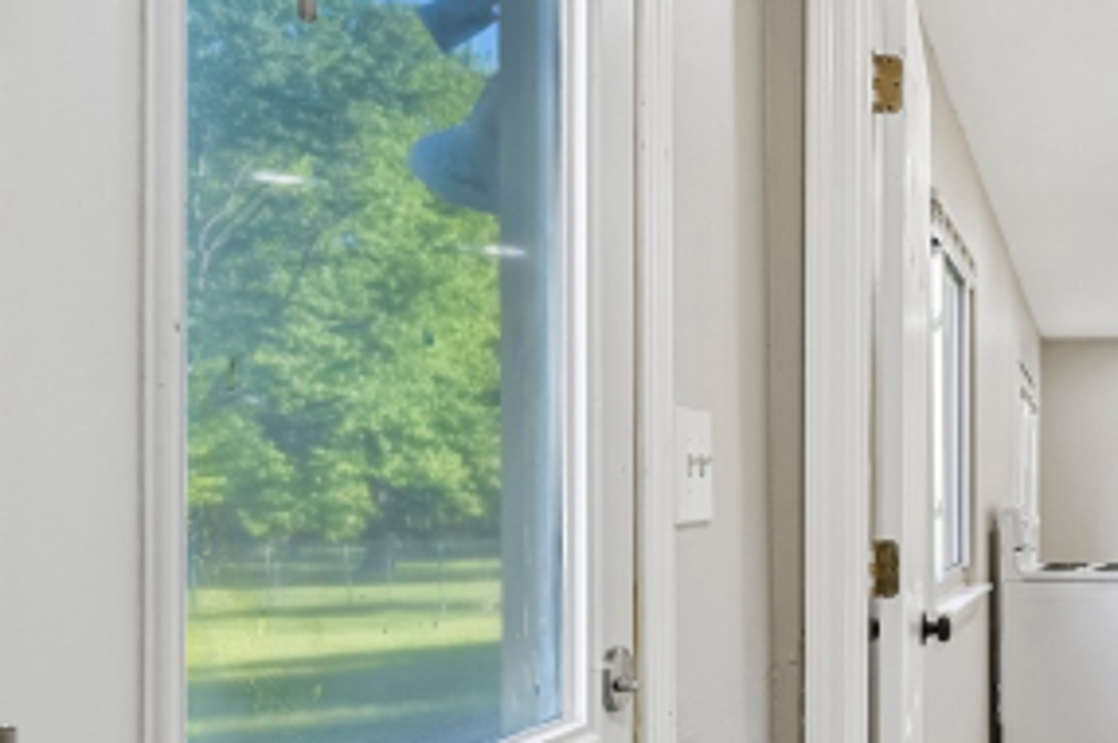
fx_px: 1303
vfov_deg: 31.5
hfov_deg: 40.2
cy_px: 501
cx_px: 1141
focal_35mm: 42
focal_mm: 16
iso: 100
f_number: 8
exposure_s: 1/20
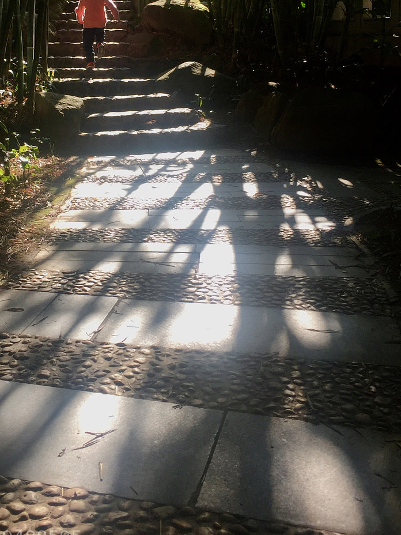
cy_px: 121
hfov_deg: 28.9
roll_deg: +0.7
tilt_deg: -6.3
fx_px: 772
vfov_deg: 37.1
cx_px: 126
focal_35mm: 50
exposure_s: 1/299
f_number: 2.2
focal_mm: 4.15
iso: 32
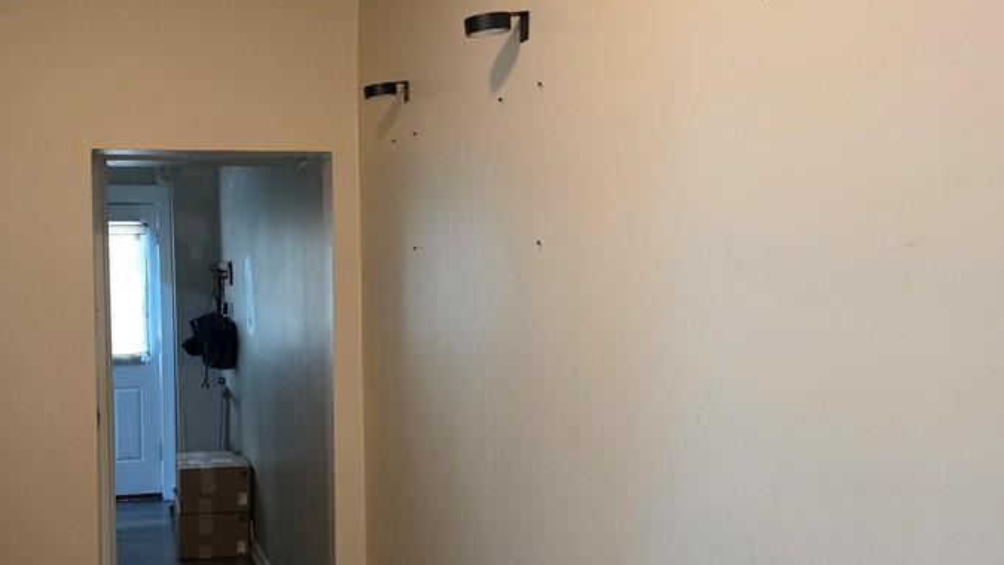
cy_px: 354
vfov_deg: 31.1
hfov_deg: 51.1
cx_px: 283
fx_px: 1012
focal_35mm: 38
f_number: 1.4
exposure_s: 1/120
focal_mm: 6.5
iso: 800
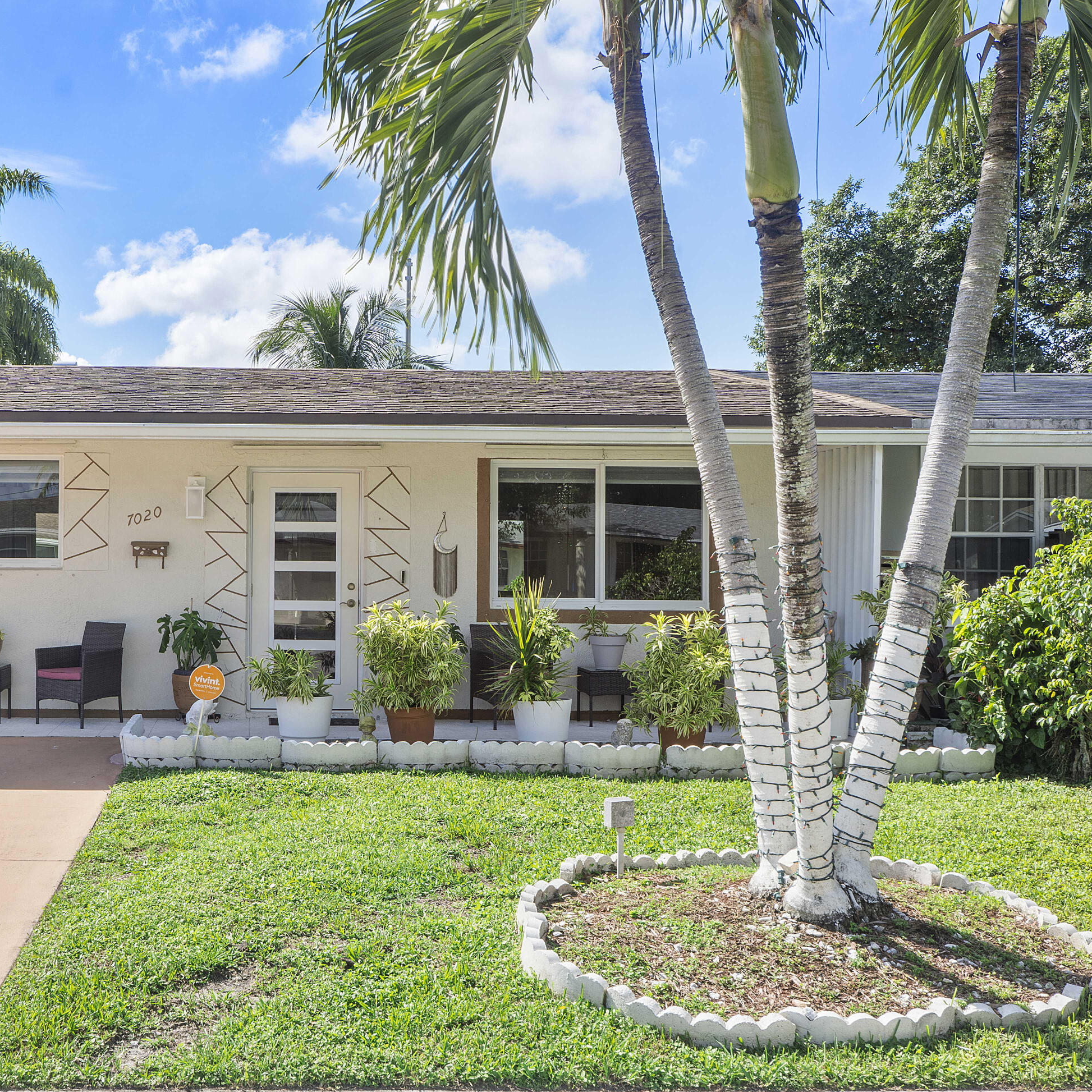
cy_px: 547
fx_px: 1368
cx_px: 300
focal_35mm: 38
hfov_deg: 42.4
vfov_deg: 43.5
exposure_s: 1/160
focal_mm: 19.5
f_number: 11
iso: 100
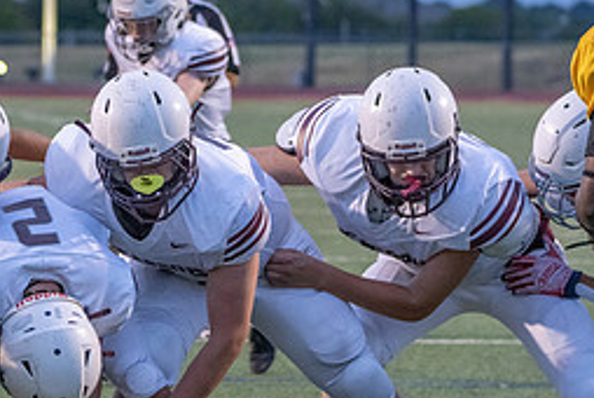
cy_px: 287
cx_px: 37
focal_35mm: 369
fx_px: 6095
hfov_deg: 5.6
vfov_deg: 3.7
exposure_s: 1/640
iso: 6400
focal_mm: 150
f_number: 5.6
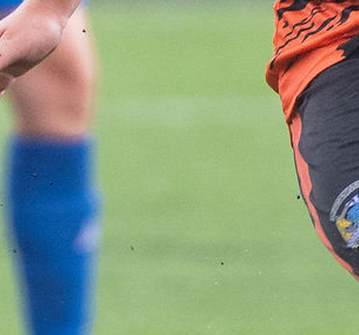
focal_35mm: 3180
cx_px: 579
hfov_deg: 0.6
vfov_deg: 0.5
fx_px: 36106
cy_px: -322
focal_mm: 280
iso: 560
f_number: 5.3
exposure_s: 1/1000
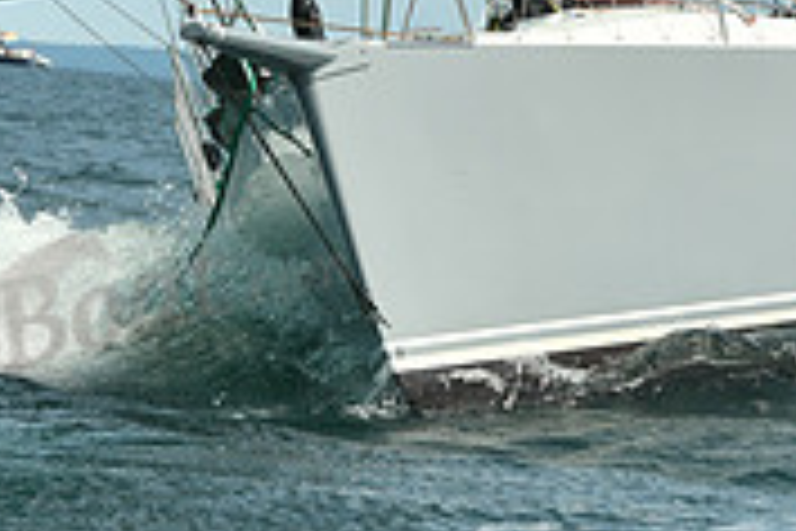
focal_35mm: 524
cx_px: 585
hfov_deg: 3.9
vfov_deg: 2.6
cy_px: 34
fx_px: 11585
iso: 320
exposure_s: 1/1000
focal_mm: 160
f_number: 10
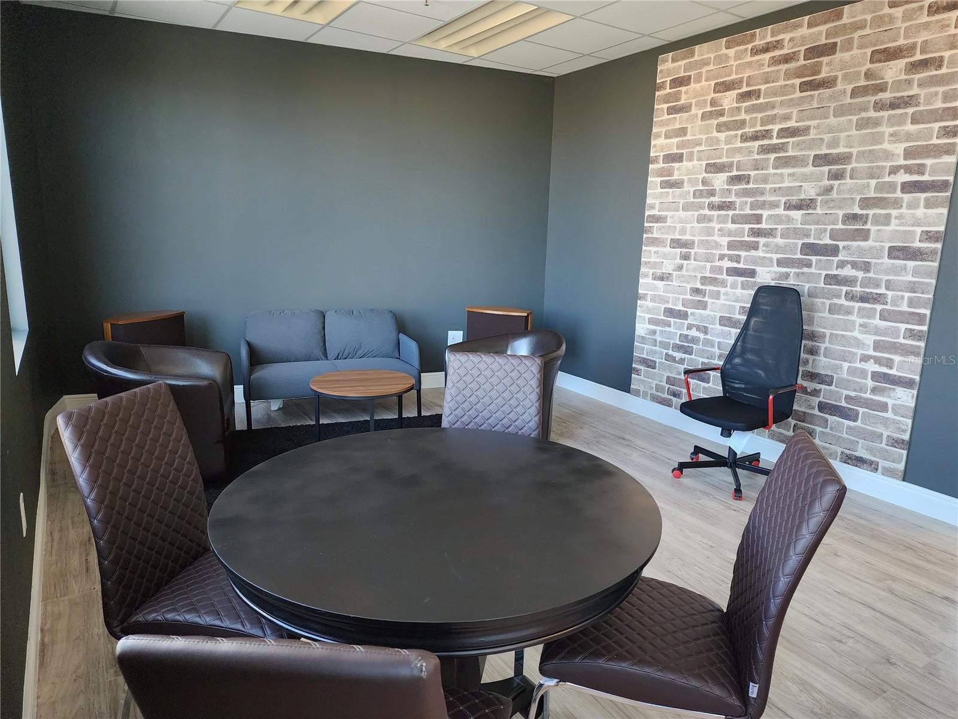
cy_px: 360
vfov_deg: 58.9
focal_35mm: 23
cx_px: 479
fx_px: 637
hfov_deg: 73.9
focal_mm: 6.4
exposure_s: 1/120
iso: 800
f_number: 1.8
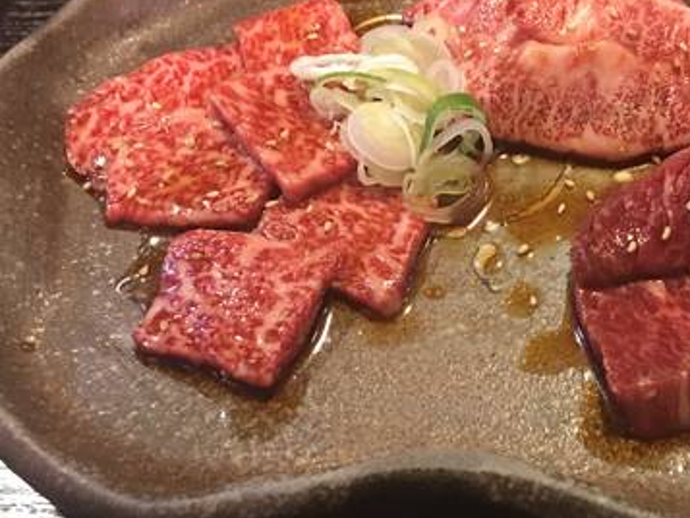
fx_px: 1037
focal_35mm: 52
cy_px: 195
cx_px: 557
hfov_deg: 35.6
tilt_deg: -52.3
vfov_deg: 28.0
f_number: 2.2
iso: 64
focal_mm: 4.15
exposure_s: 1/4
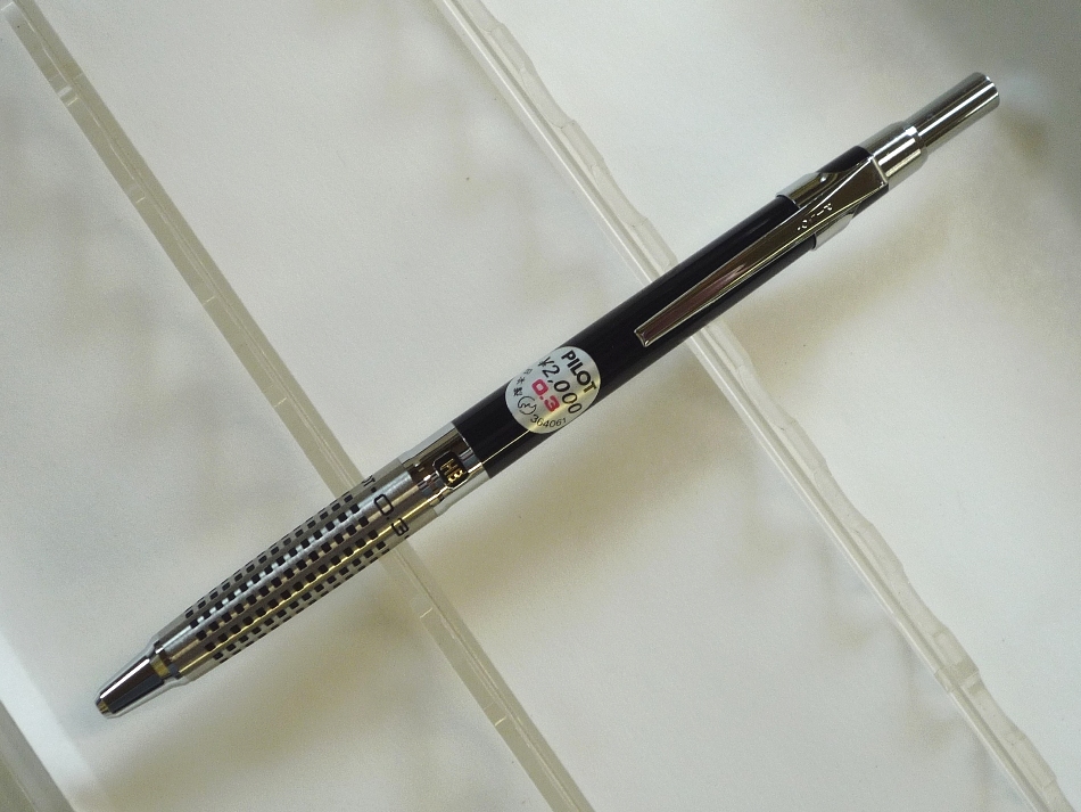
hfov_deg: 40.4
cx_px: 540
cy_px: 406
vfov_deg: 30.9
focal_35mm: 47
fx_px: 1468
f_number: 3.6
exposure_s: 1/40
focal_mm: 5.8
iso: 100
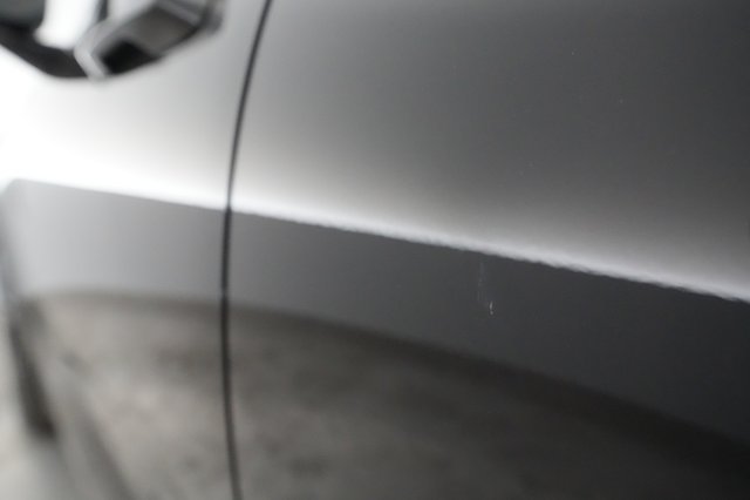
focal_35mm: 24
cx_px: 375
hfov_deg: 73.8
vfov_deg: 53.1
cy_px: 250
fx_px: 500
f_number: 5
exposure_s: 1/200
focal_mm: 24
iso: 16000
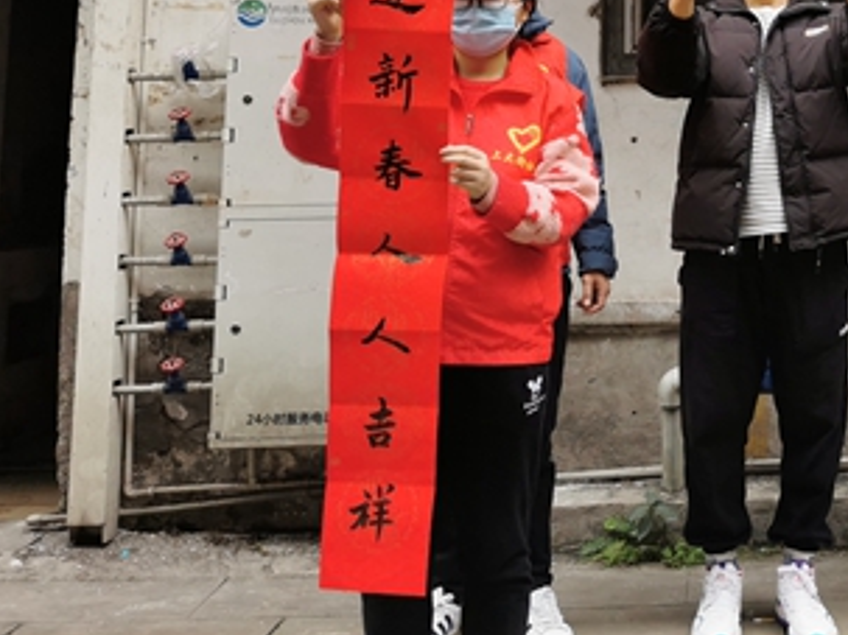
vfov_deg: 24.6
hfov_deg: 31.1
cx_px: 868
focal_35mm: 57
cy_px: 17
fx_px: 1396
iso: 50
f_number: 1.6
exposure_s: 1/315
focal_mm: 5.56
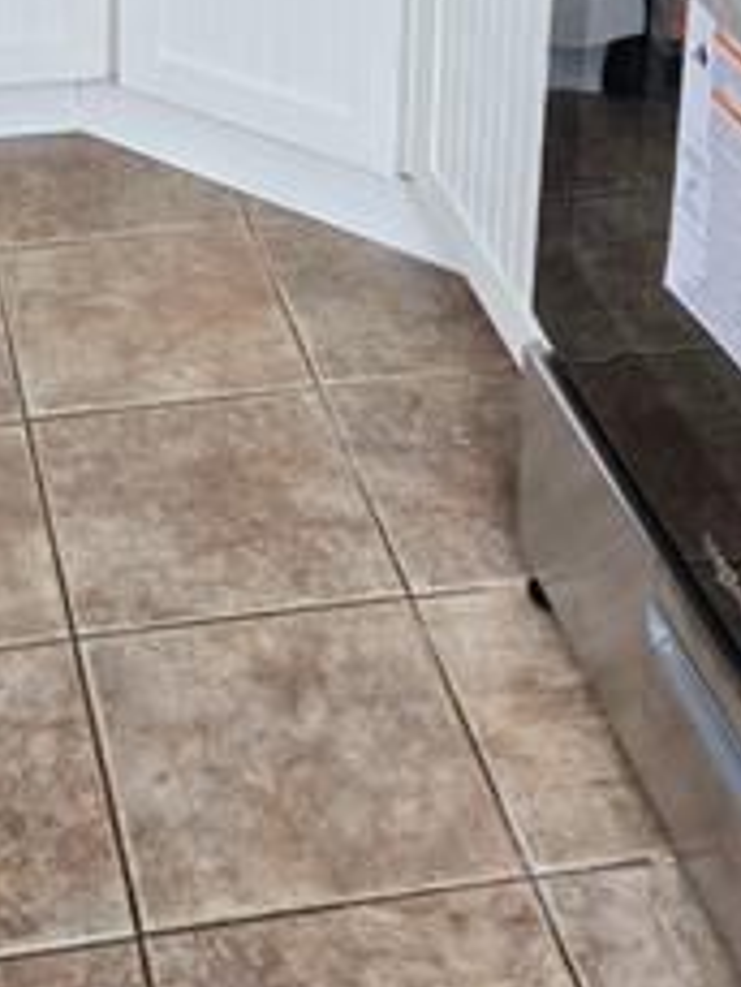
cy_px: -448
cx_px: 125
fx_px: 2196
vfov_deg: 21.6
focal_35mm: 77
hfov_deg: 18.9
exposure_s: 1/120
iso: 160
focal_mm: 5.4
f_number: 1.8
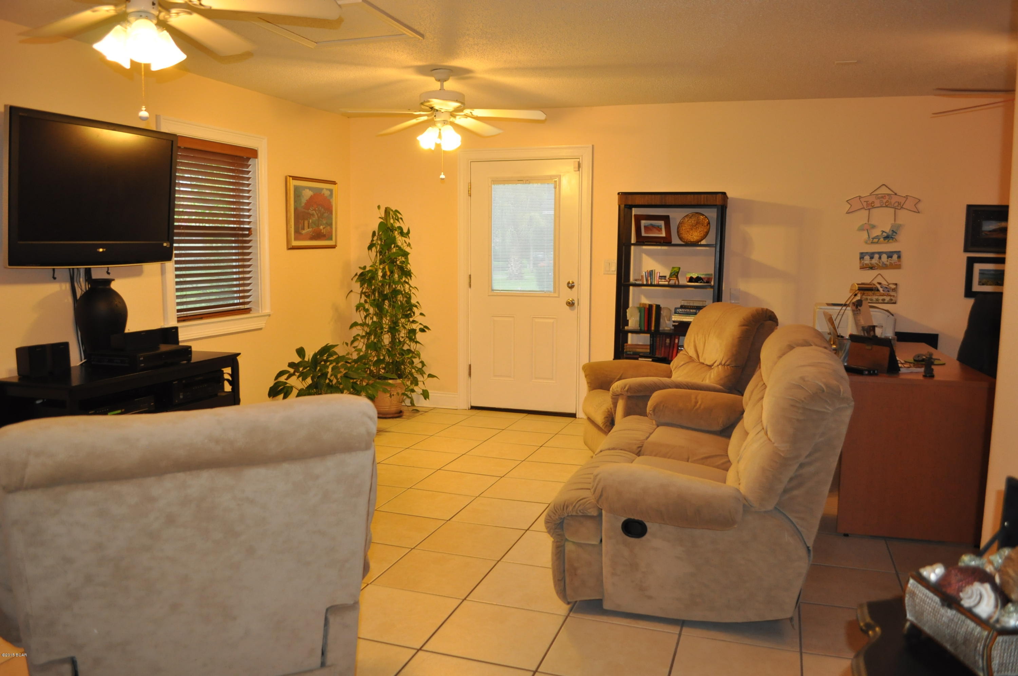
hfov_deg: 67.4
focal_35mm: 27
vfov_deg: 47.8
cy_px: 338
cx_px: 509
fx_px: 763
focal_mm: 18
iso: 800
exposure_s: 1/100
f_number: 3.5
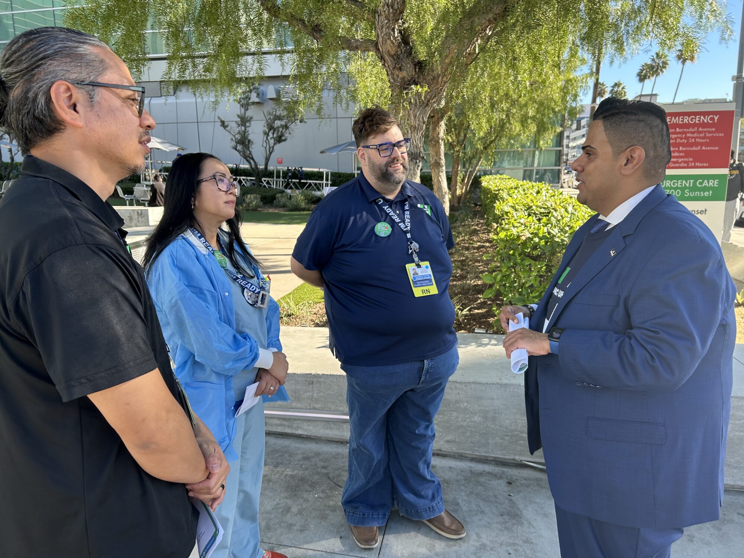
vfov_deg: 53.1
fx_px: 559
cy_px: 279
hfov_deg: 67.3
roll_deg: +1.0
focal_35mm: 26
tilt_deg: -10.3
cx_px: 372
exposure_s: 1/561
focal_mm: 5.7
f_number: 1.5
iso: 50
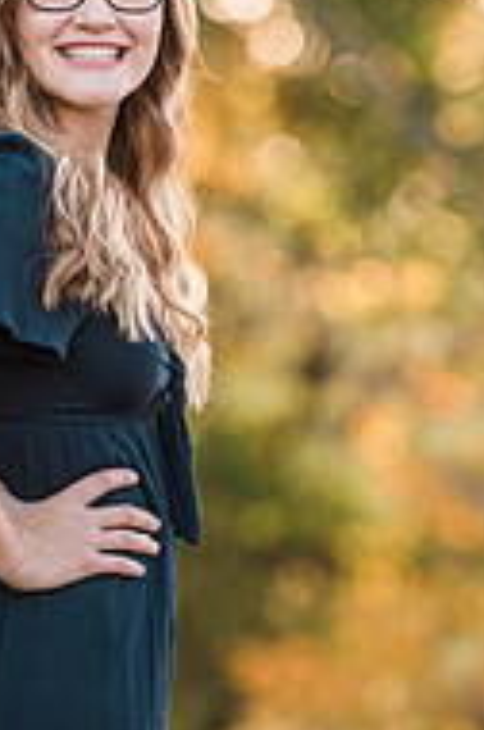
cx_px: 169
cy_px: 192
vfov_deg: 5.6
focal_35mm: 368
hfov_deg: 3.7
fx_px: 7448
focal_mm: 155
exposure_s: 1/320
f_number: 3.2
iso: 320
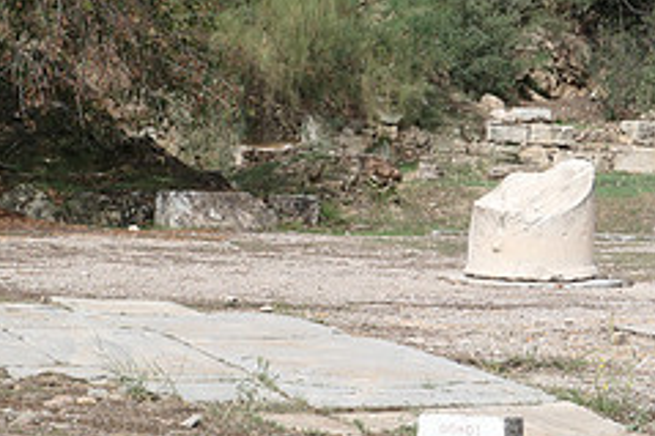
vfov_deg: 12.8
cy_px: 284
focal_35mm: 107
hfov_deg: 18.9
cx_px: 554
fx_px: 1945
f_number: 6.3
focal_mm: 16.2
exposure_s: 1/800
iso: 200
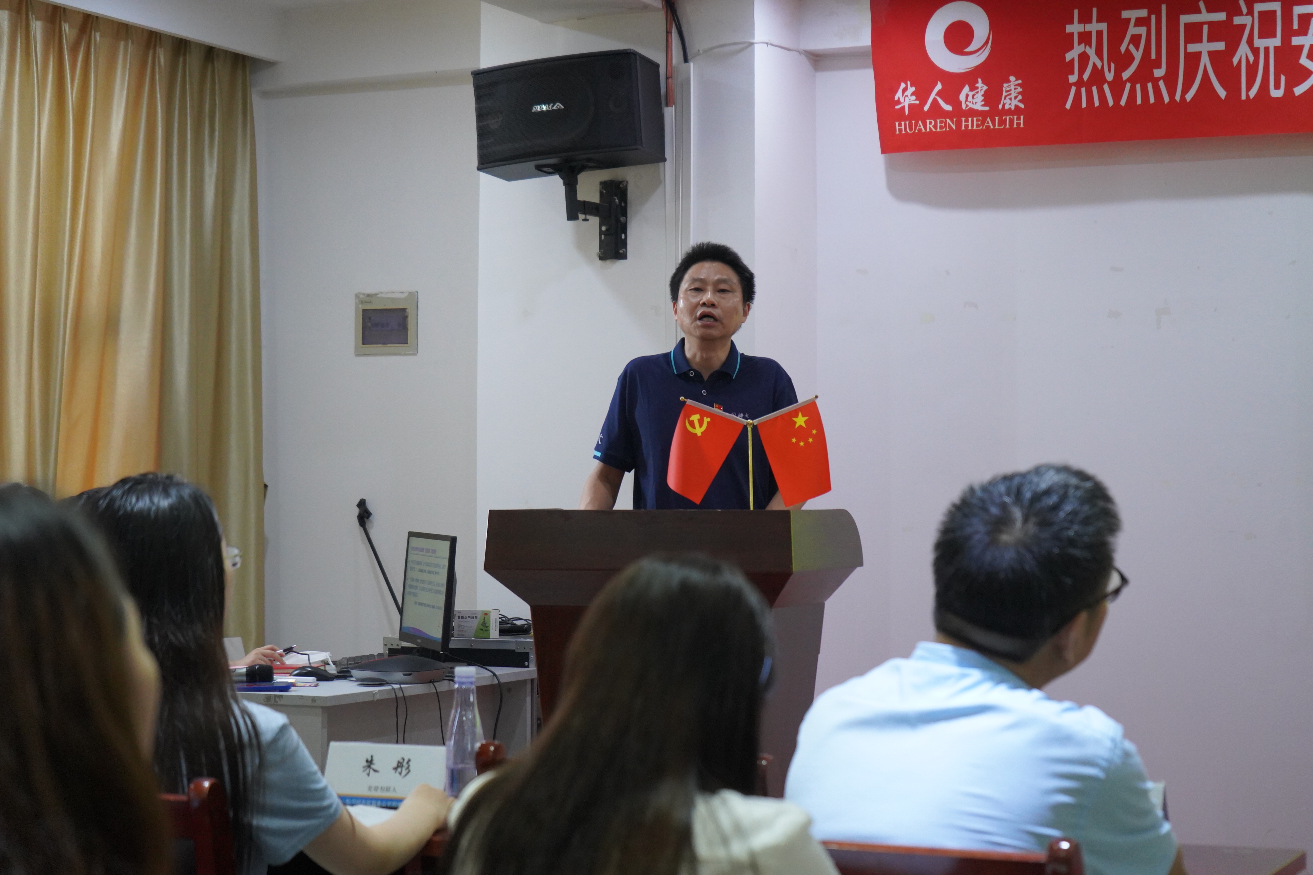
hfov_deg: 28.8
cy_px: 438
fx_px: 2553
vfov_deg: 19.5
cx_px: 656
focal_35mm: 70
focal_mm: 70
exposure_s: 1/100
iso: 5000
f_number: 5.6
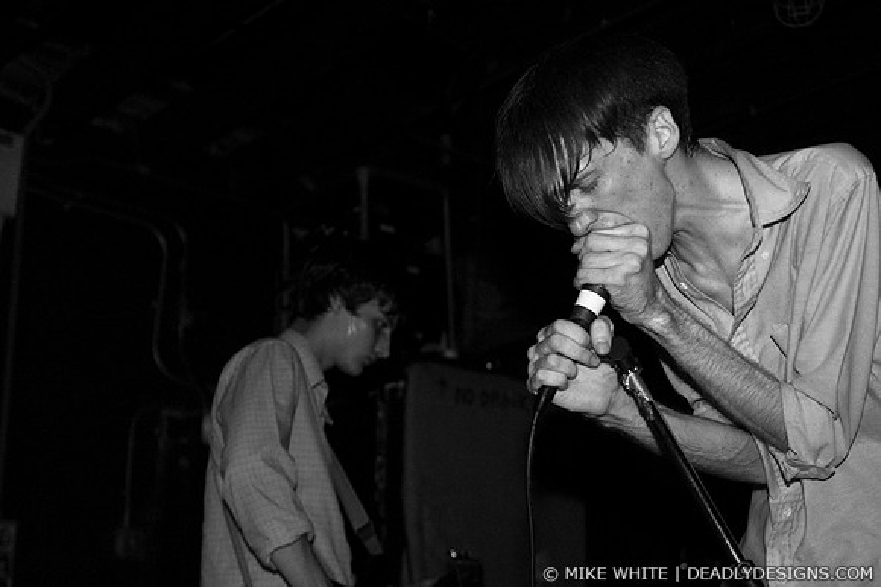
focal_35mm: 52
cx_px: 440
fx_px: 1284
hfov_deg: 37.9
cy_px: 294
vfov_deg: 25.7
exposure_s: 1/30
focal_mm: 35
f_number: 2.8
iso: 1600
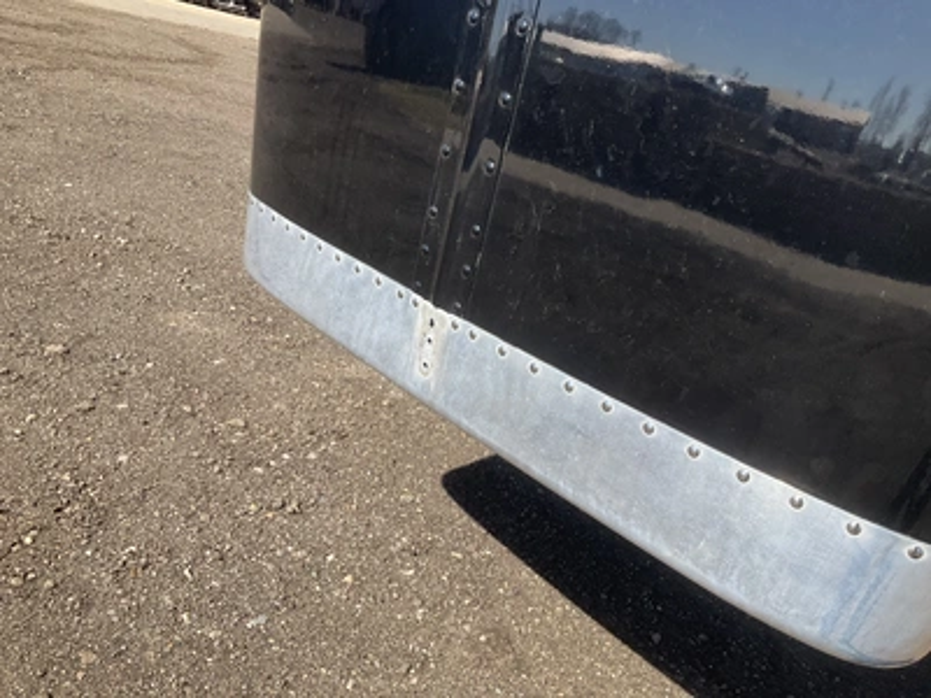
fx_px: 780
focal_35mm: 29
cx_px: 466
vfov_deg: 48.2
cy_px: 349
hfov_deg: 61.7
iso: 25
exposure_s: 1/912
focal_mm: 3
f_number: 1.8
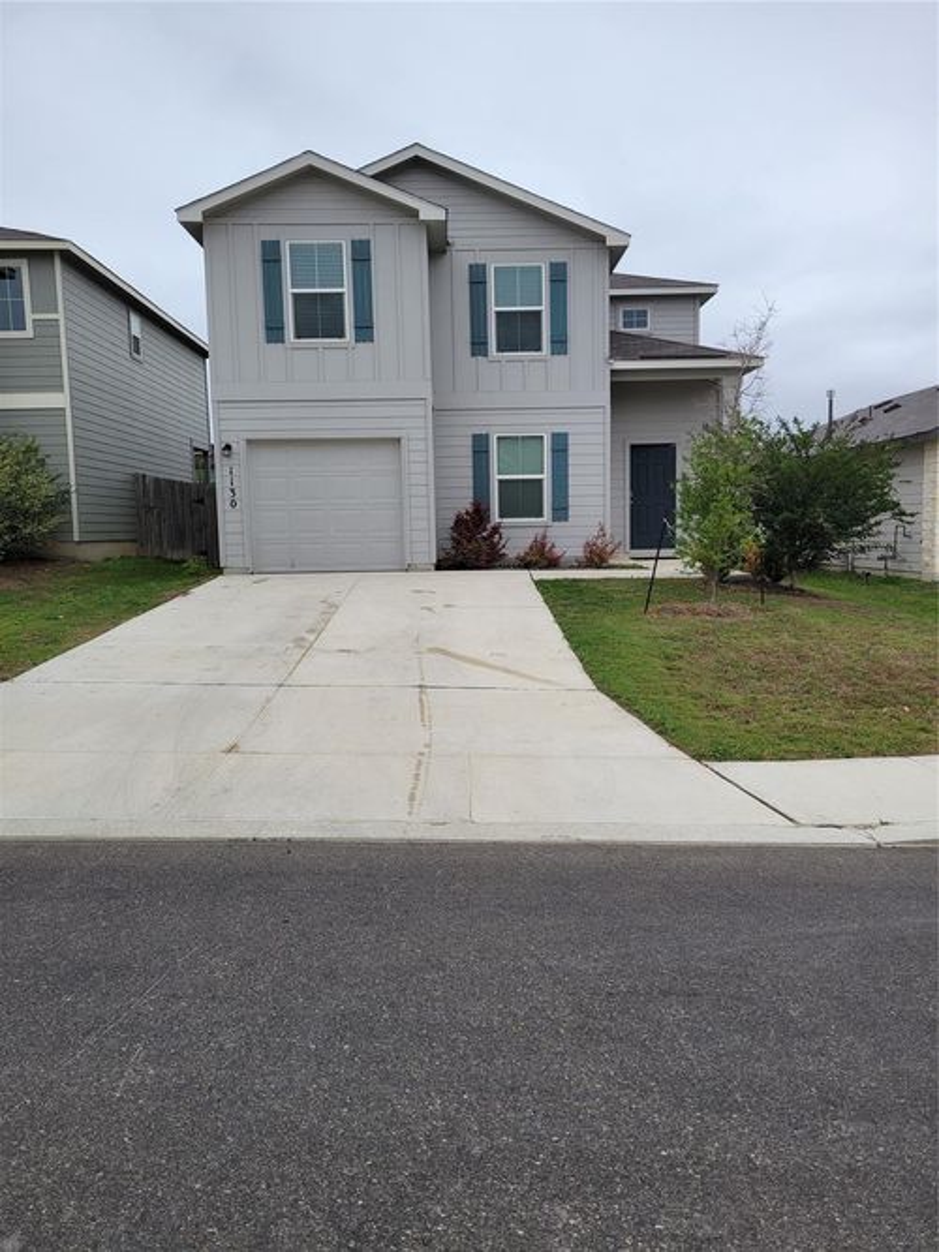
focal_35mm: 26
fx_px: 941
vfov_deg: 67.3
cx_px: 470
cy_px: 626
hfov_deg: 53.0
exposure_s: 1/1058
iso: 40
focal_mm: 5.4
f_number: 1.8
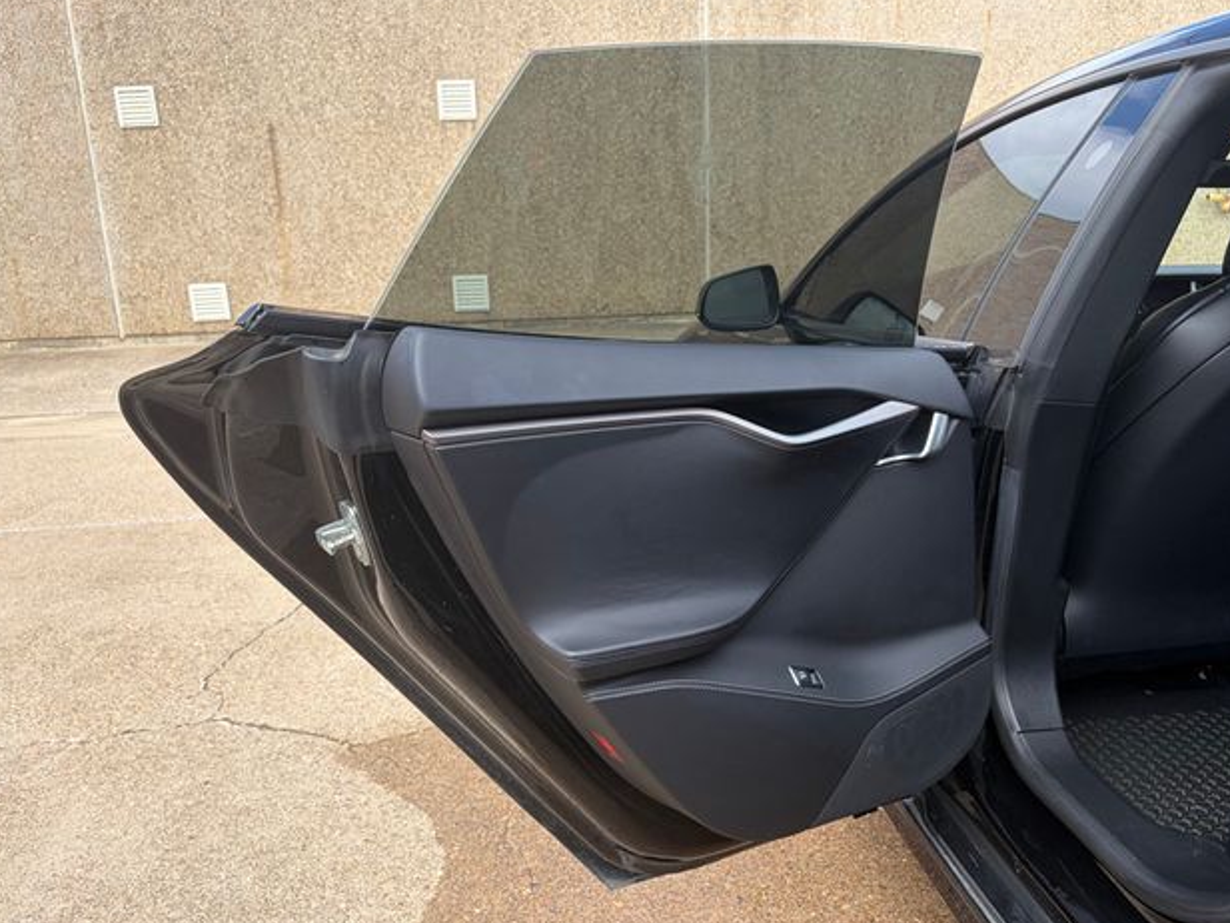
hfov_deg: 65.3
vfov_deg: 51.4
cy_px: 458
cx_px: 615
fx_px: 959
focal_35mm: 27
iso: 50
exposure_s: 1/1081
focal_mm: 5.96
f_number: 1.6
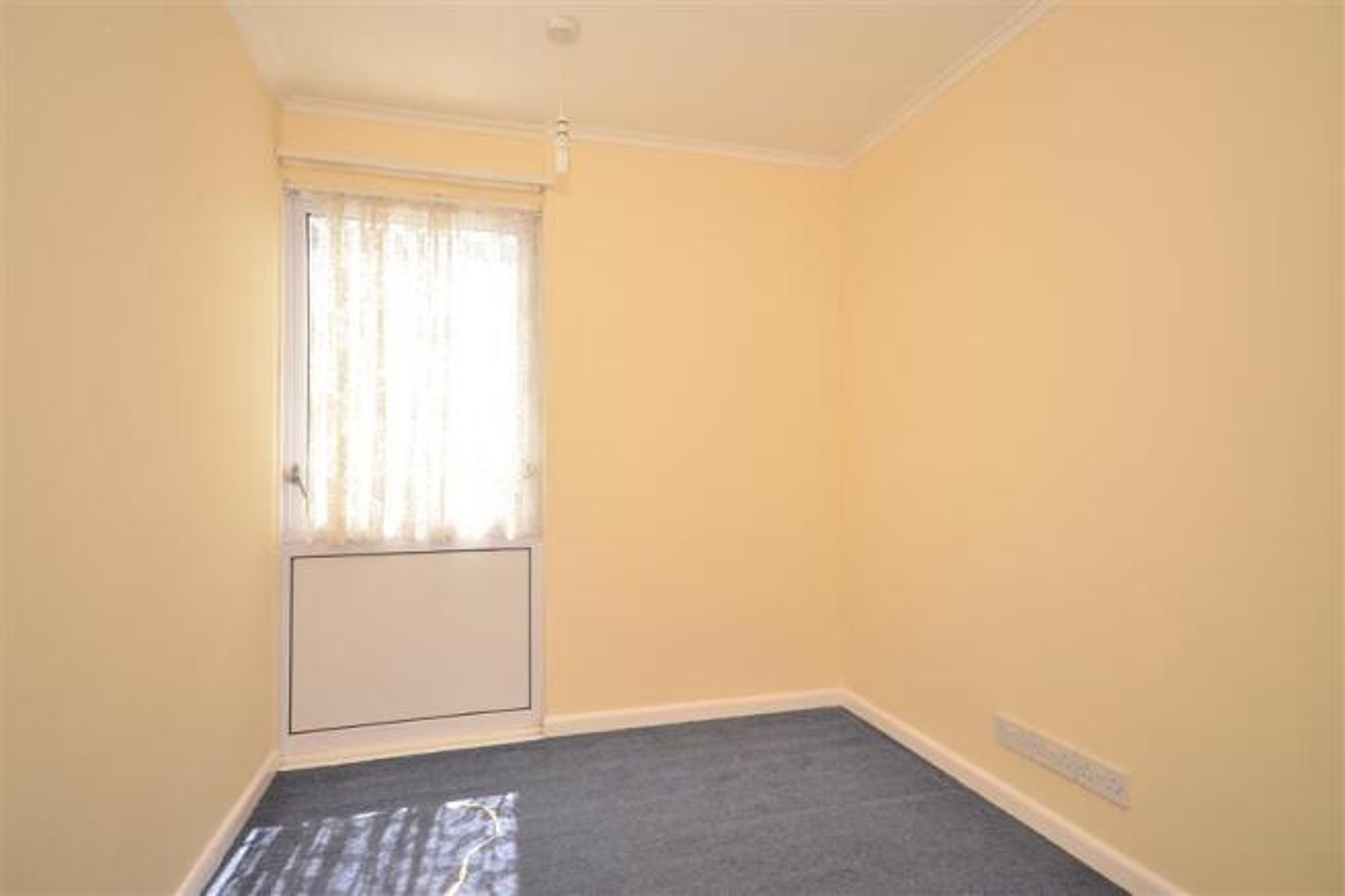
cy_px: 448
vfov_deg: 63.2
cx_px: 672
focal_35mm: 20
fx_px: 728
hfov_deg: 85.4
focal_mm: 13
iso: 200
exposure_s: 1/160
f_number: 6.3
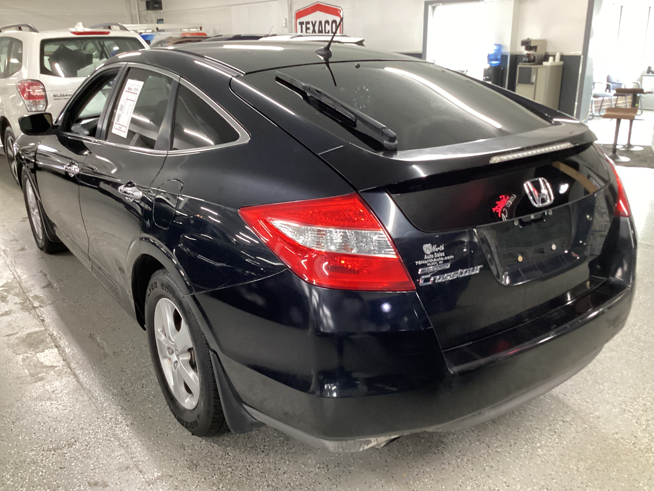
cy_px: 246
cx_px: 327
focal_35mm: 31
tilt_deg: -20.3
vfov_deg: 45.4
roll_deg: +0.2
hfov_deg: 58.4
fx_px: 586
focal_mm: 3.3
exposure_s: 1/40
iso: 400
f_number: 2.4
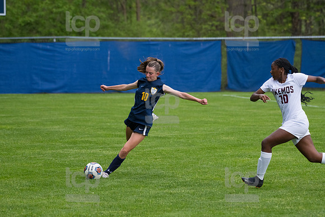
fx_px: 2077
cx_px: 162
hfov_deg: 8.9
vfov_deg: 6.0
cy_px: 108
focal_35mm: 230
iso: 2500
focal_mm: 230
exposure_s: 1/1600
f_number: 5.6
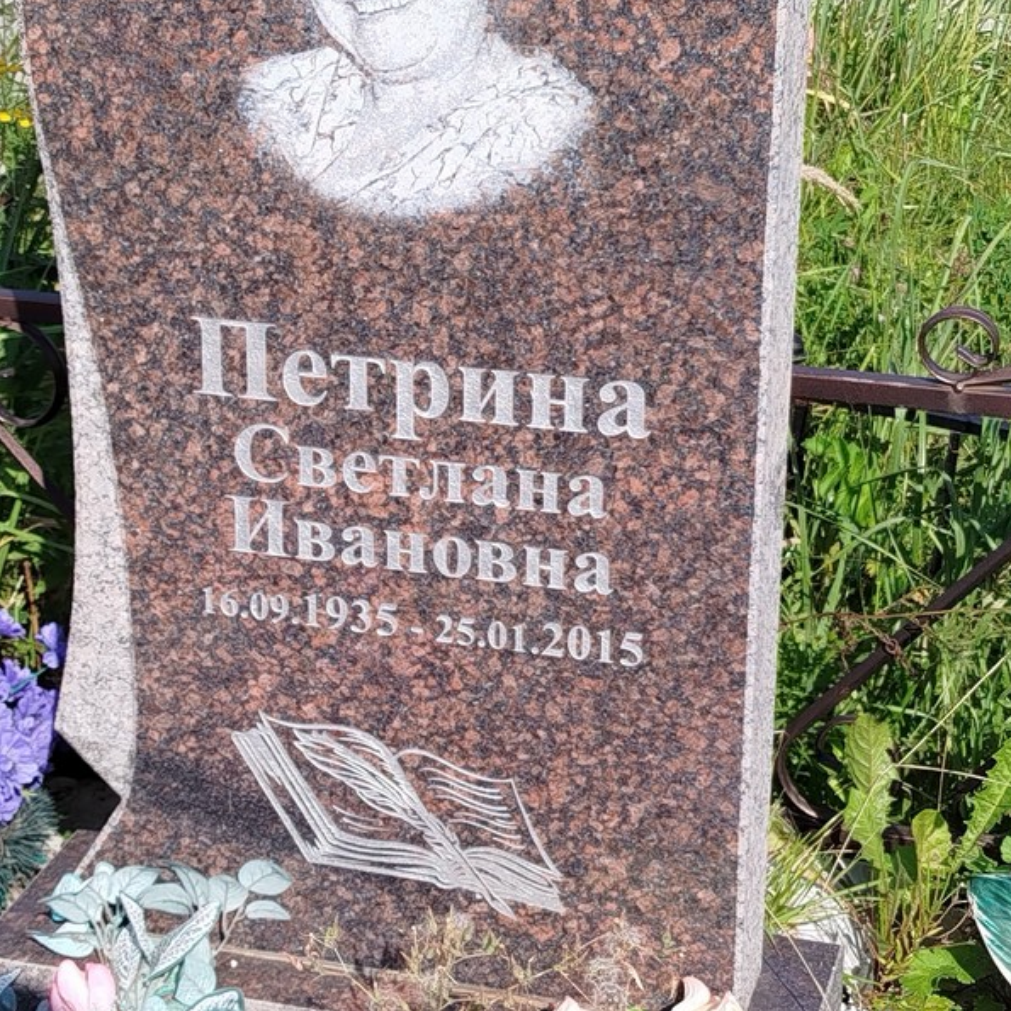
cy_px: 506
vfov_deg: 21.1
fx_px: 2710
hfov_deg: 21.1
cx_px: 406
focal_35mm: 82
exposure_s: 1/827
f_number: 1.7
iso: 50
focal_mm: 5.31
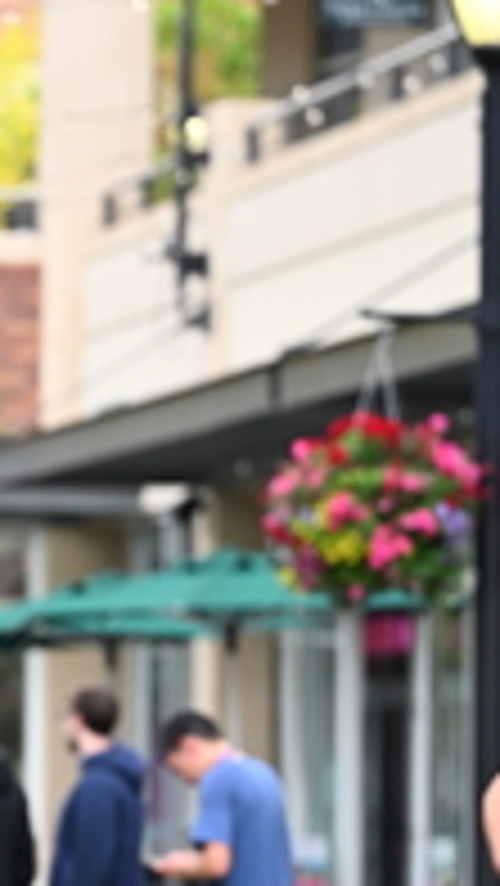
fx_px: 6968
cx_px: -277
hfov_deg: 4.1
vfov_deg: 7.3
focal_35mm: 296
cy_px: 715
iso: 640
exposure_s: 1/1250
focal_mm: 101
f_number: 2.8
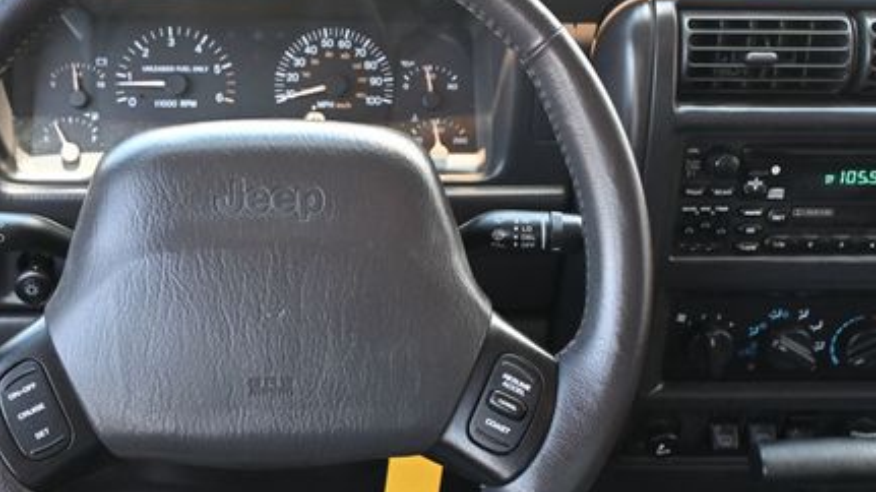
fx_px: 1327
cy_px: 281
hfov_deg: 36.0
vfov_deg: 21.0
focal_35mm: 57
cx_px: 258
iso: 1000
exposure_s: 1/125
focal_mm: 24.5
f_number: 4.2
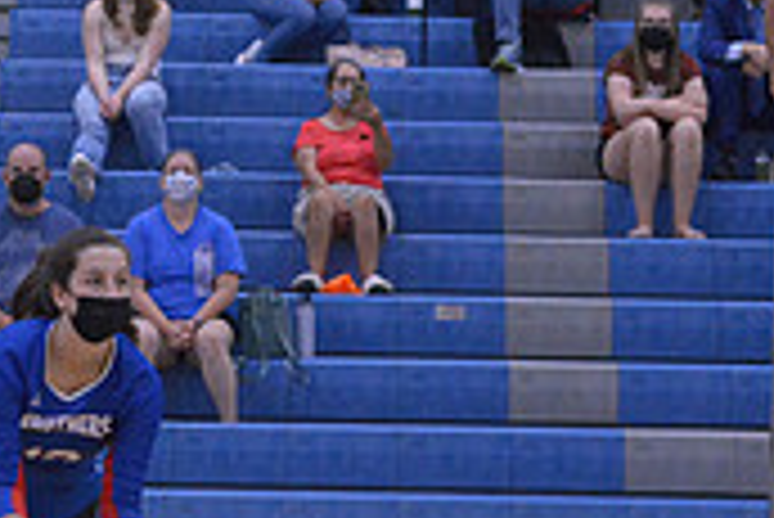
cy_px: 160
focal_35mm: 253
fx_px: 5444
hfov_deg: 8.1
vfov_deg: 5.4
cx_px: 284
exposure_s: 1/640
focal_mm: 50
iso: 5000
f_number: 3.5
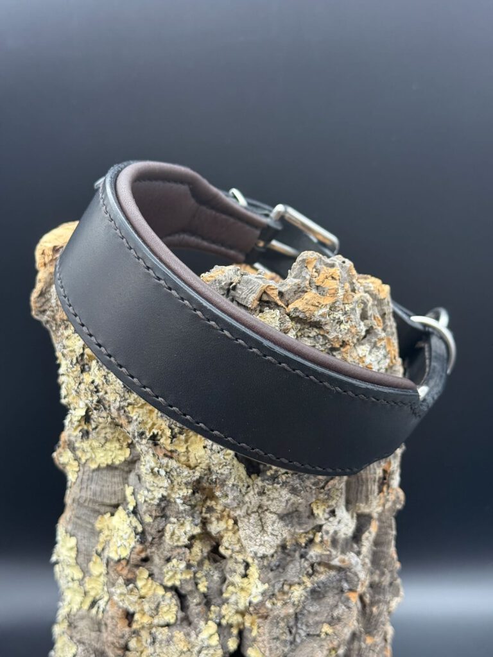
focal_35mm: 48
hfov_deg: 30.3
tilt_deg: -21.7
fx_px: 911
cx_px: 246
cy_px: 328
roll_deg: +4.3
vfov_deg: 39.7
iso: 100
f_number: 1.78
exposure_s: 1/114
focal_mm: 6.76
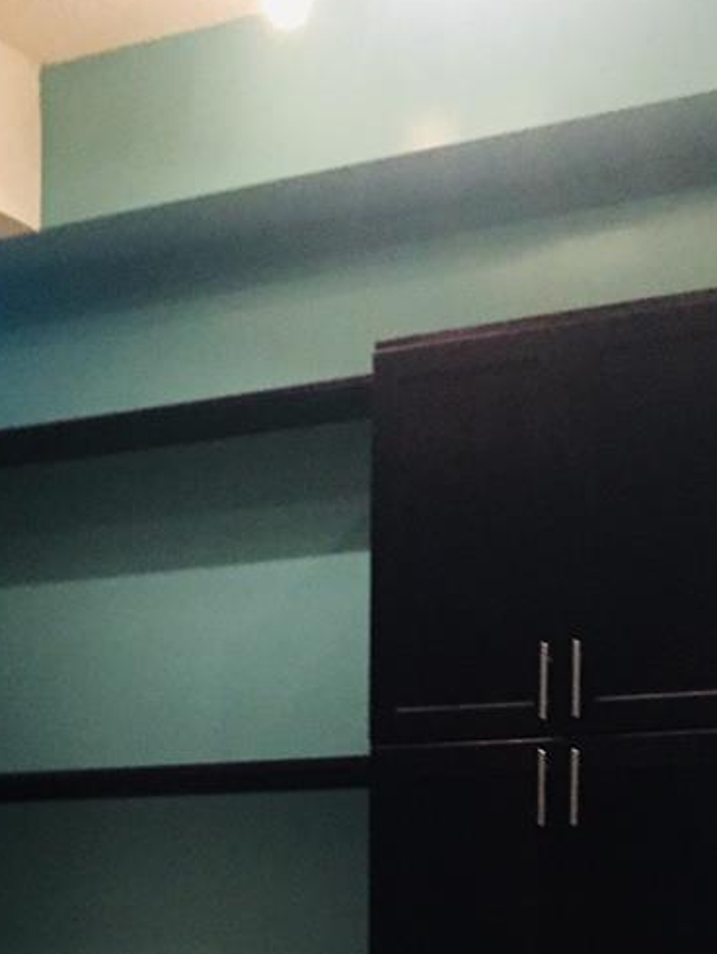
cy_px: 1046
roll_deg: +0.6
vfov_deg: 25.4
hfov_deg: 20.1
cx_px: 12
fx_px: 1959
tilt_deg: -6.3
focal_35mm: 71
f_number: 2.2
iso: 250
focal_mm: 4.15
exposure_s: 1/15
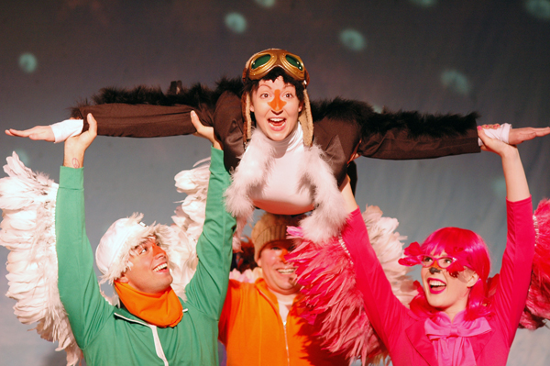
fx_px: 1946
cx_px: 275
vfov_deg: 10.7
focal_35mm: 128
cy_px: 183
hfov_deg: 16.1
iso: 400
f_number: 2
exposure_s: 1/50
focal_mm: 85
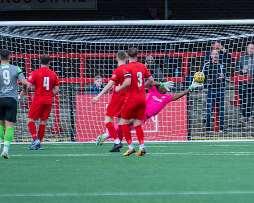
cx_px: 217
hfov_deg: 2.8
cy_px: 128
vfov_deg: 2.3
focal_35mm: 683
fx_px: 5131
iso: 400
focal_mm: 280
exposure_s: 1/800
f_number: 4
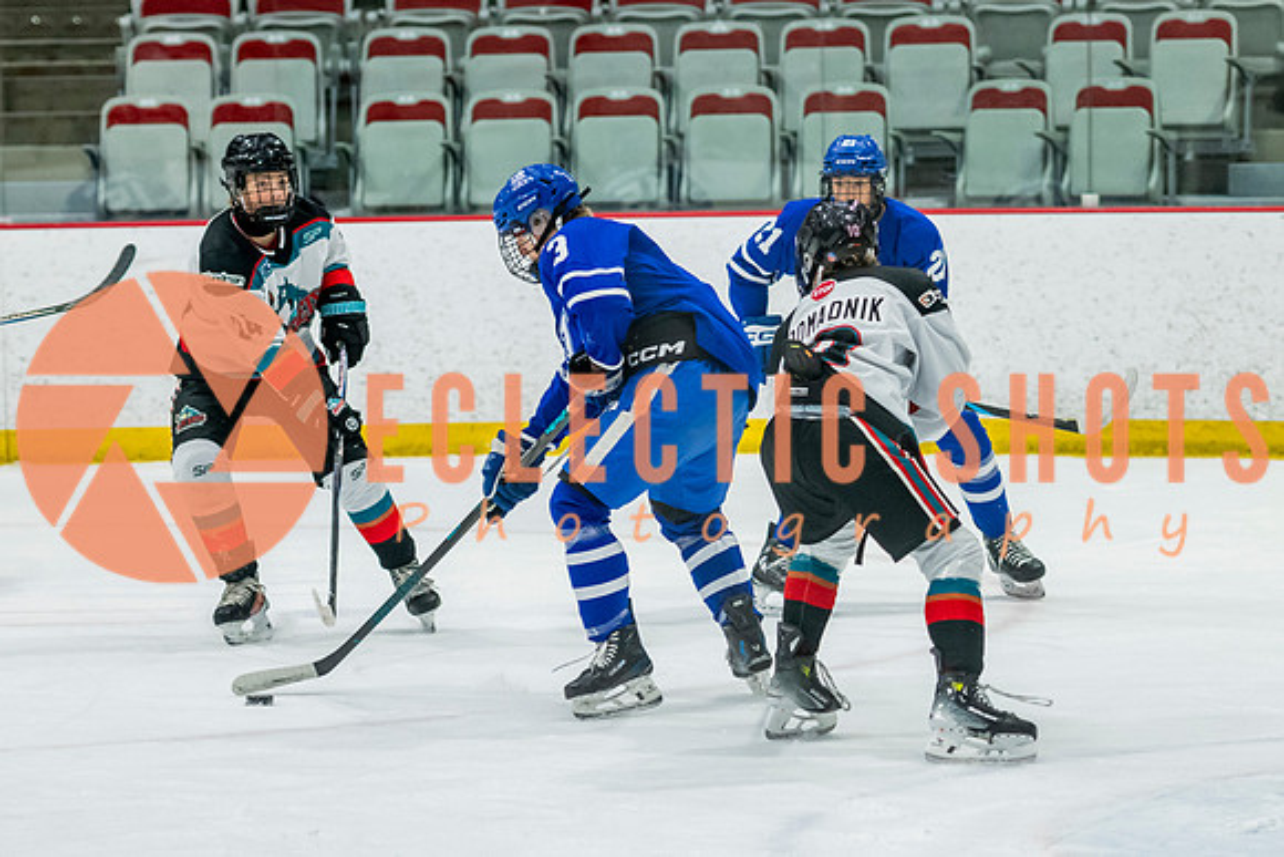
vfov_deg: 7.1
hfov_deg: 10.6
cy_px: 497
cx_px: 635
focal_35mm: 194
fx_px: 6928
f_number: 3.2
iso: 1600
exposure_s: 1/1000
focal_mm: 98
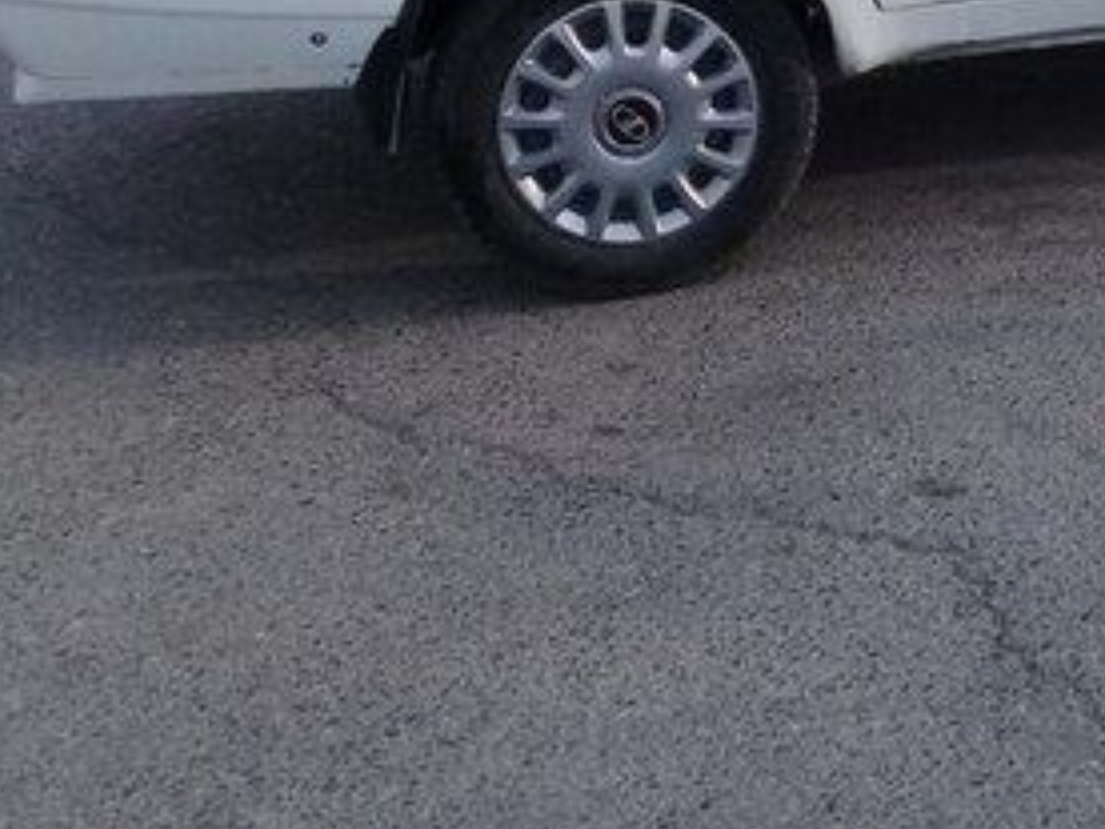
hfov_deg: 25.3
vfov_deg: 18.9
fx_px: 2362
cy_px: -138
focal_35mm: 74
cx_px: 1061
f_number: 2.2
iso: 50
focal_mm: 3.3
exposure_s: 1/576
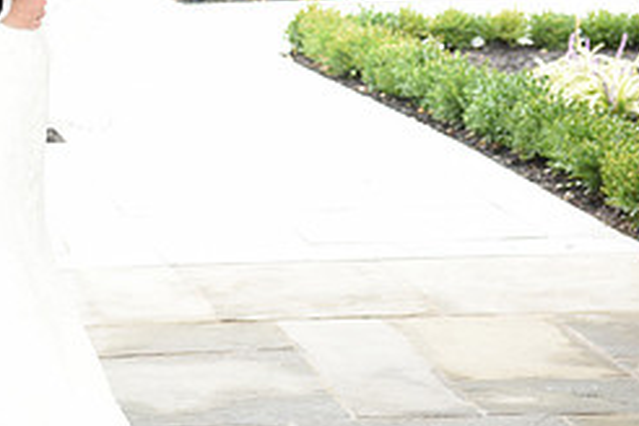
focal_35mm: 118
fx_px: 2094
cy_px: -25
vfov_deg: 11.5
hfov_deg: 17.2
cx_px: 96
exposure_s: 1/250
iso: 1000
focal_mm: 50
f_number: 5
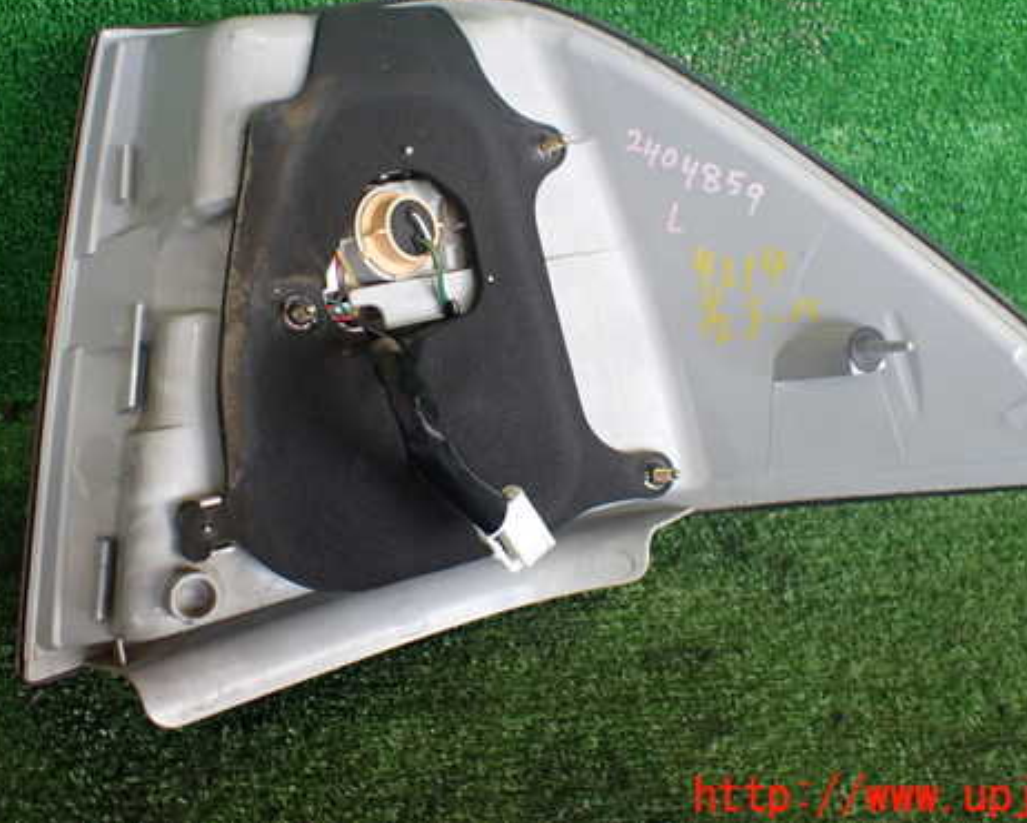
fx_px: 1156
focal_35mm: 38
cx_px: 529
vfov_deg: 39.0
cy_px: 325
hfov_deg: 47.9
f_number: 2.3
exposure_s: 1/125
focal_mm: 5.4
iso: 250
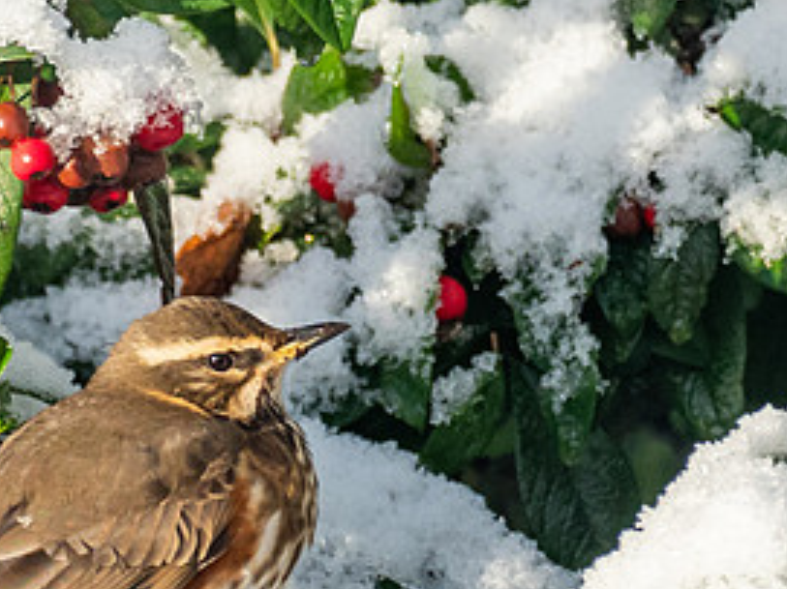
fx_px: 53608
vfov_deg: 0.6
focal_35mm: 2359
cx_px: 152
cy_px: 402
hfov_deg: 0.8
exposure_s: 1/800
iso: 400
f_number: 4
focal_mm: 300
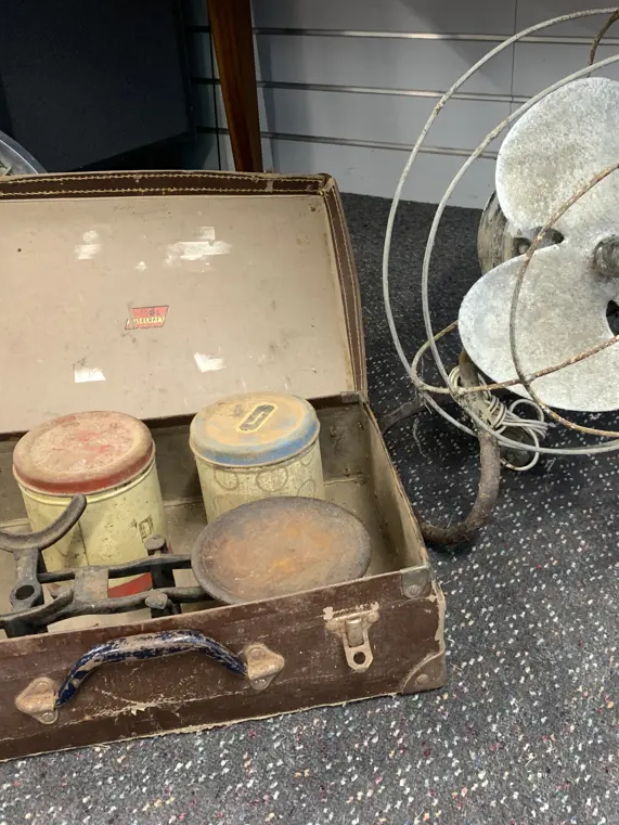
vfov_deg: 52.6
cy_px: 413
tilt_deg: -31.3
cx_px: 378
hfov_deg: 40.5
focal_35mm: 35
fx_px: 834
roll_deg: +1.4
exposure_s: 1/50
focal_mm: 4.25
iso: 250
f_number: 1.8
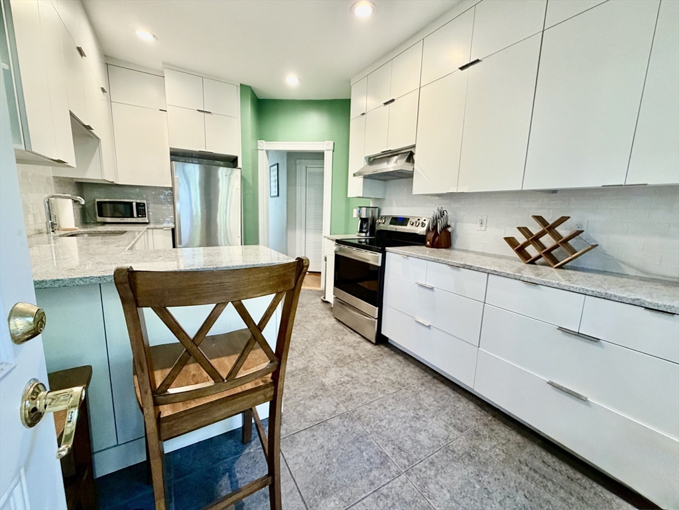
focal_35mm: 14
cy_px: 255
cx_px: 340
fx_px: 275
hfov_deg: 102.1
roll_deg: -1.9
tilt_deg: -9.7
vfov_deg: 85.7
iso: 250
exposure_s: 1/60
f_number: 2.2
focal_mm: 2.22
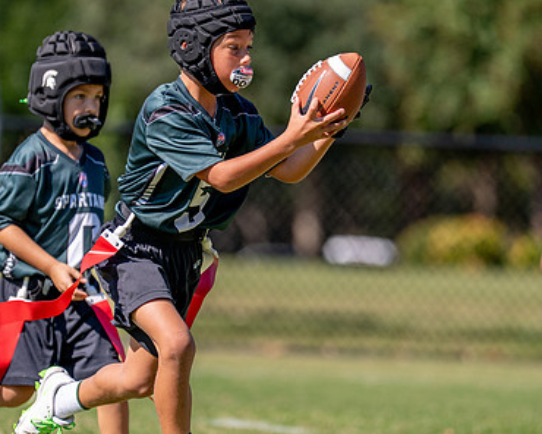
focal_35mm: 395
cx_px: 261
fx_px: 6336
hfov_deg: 4.9
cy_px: 244
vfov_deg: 3.9
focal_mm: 200
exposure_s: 1/3200
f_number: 2.8
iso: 200
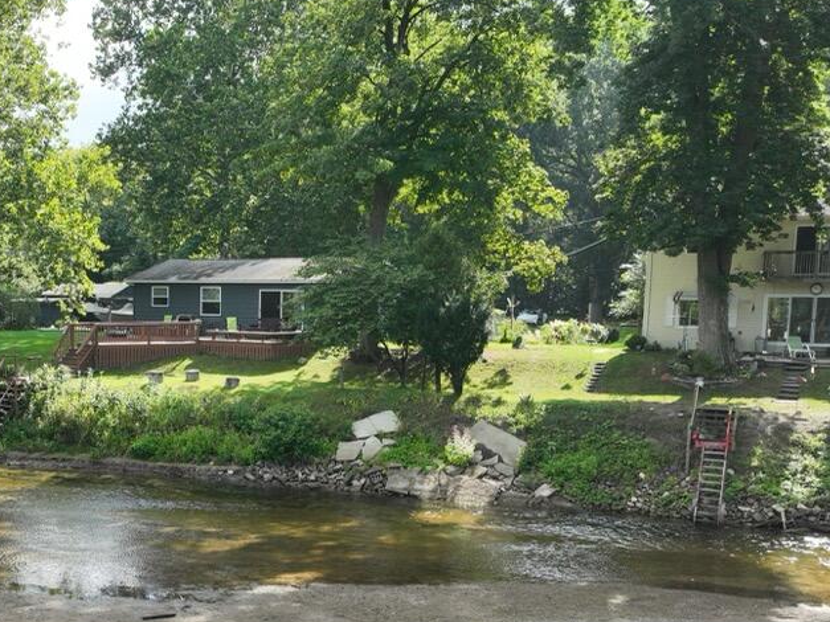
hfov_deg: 37.1
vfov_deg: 29.3
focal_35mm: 49
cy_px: 445
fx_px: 1175
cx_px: 132
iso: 400
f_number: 2.8
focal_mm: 12.29
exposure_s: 1/240
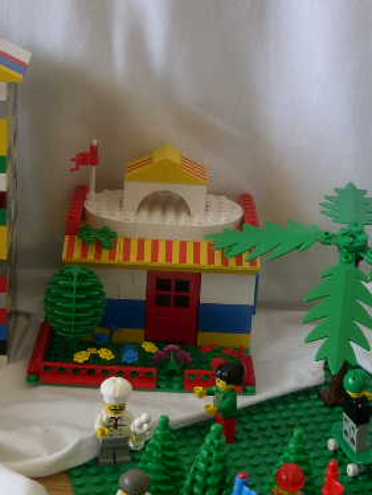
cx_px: 203
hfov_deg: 22.6
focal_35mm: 65
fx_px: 930
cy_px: 274
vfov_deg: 29.8
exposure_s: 1/51.8
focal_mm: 8
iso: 100
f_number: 2.8
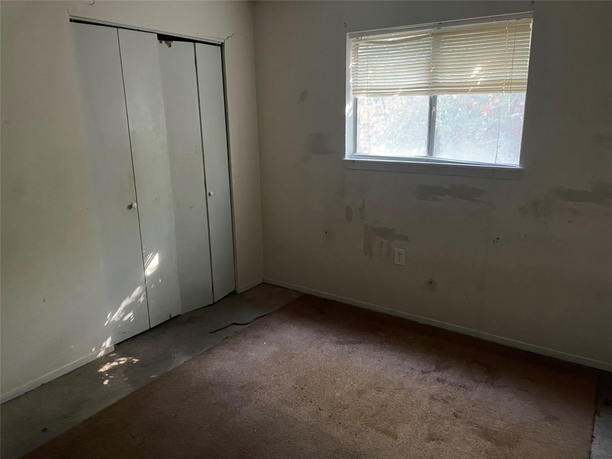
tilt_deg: -12.8
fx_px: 460
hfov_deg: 67.3
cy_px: 230
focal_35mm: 26
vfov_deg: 53.1
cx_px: 306
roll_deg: +2.7
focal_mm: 4.2
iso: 640
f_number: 1.6
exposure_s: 1/30
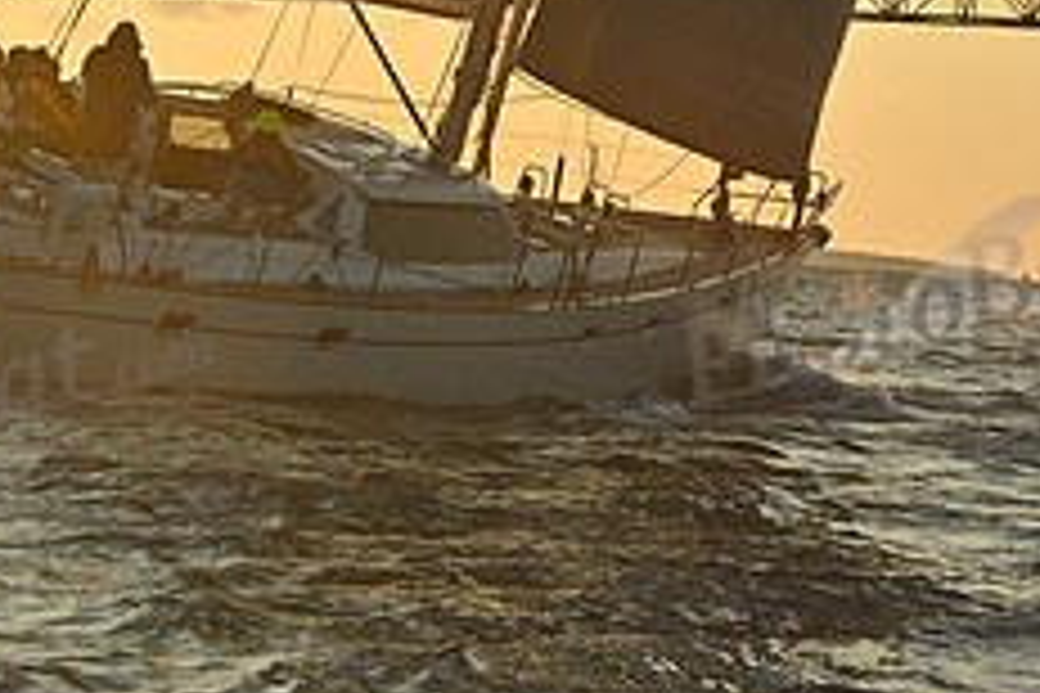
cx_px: 450
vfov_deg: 7.8
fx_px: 5084
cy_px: 119
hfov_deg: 11.7
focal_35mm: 176
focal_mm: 70
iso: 800
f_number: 14
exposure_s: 1/800
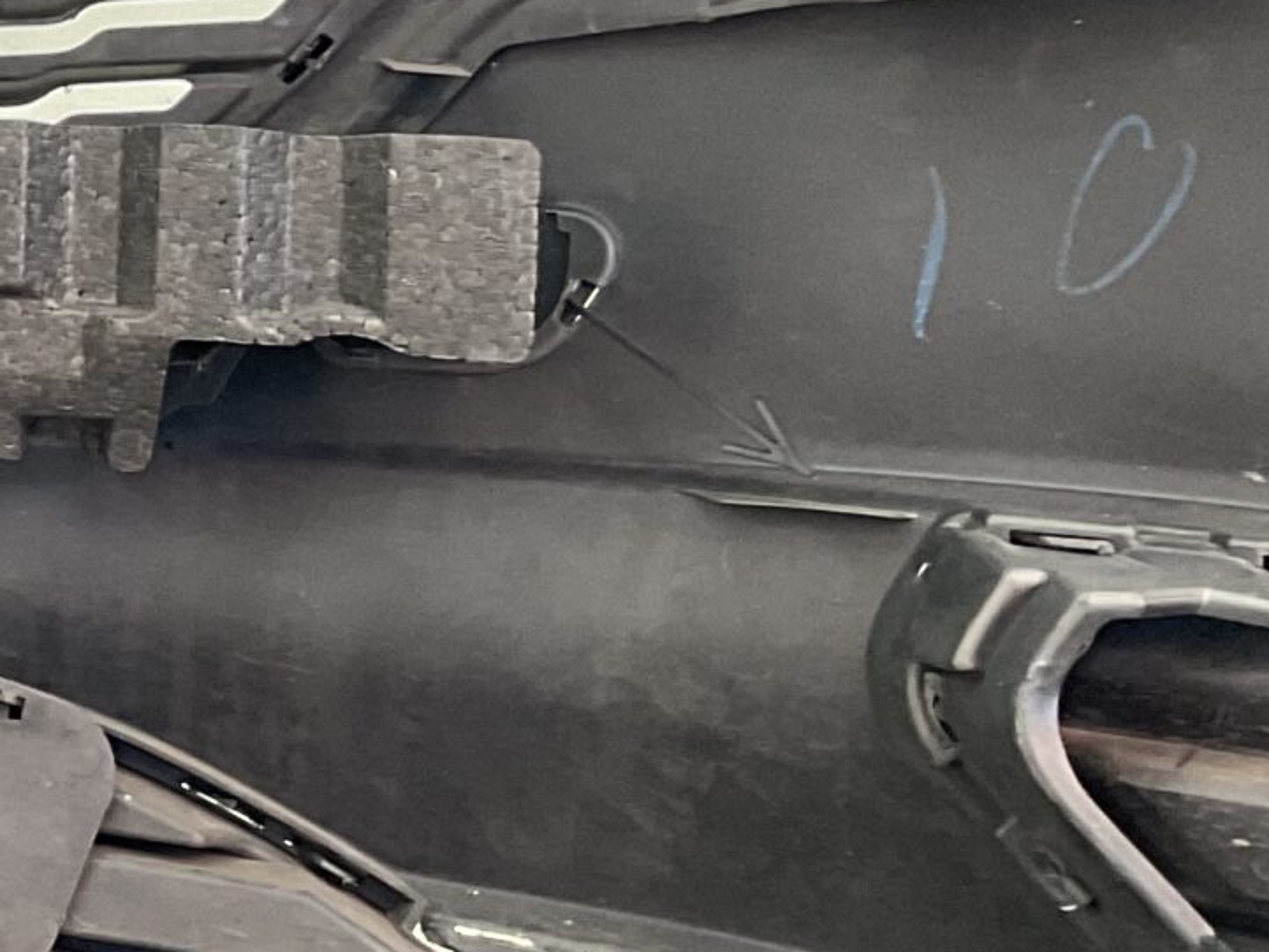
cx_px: -929
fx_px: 3777
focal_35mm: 103
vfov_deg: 14.3
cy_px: 176
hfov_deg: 16.4
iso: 32
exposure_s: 1/50
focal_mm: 3
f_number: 1.8
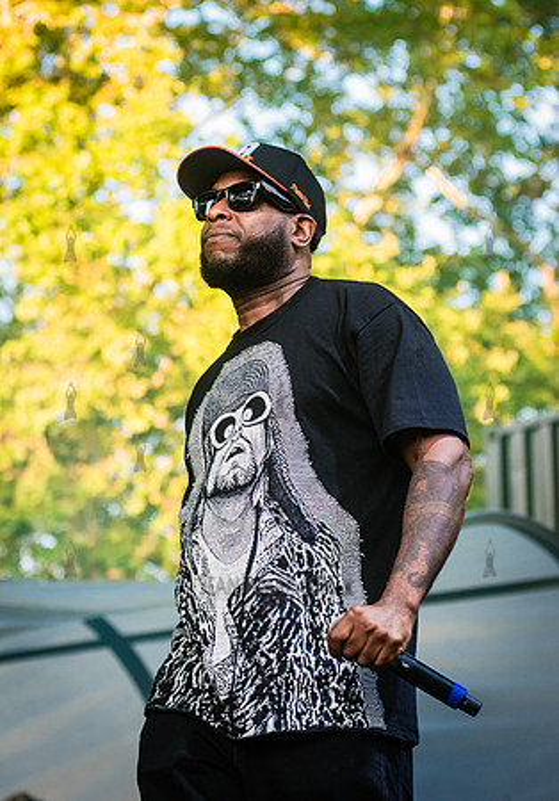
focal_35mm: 130
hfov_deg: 10.8
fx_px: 2945
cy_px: 359
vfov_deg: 15.5
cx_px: 240
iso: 2000
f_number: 4
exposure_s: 1/640
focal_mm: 80
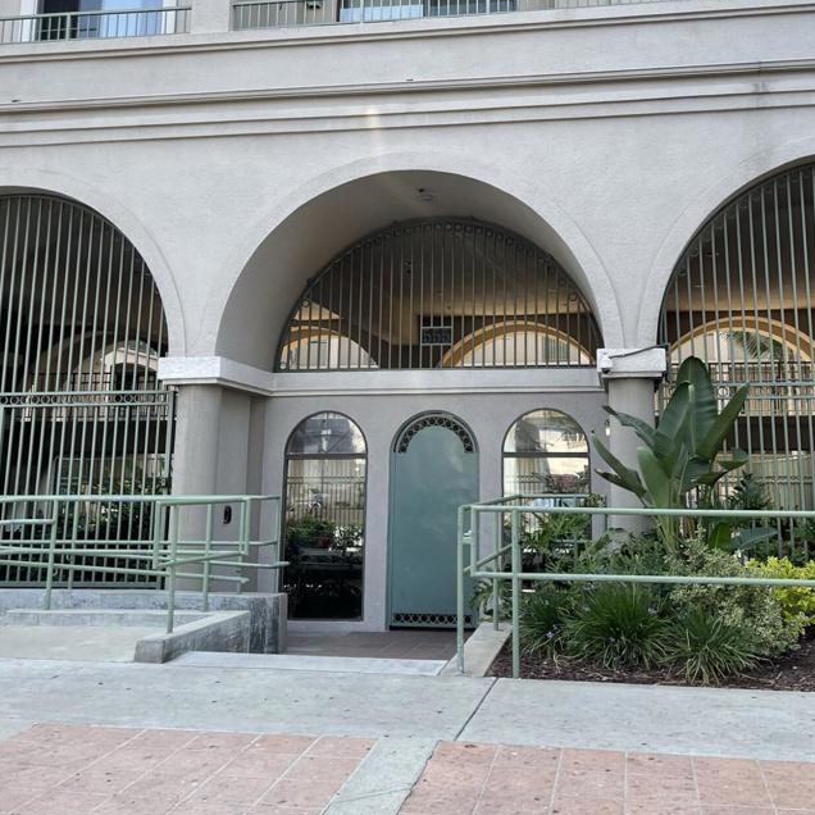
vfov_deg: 44.4
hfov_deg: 44.8
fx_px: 986
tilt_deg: +11.3
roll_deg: -2.7
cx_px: 473
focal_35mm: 37
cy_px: 288
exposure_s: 1/422
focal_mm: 5.1
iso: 32
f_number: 1.6
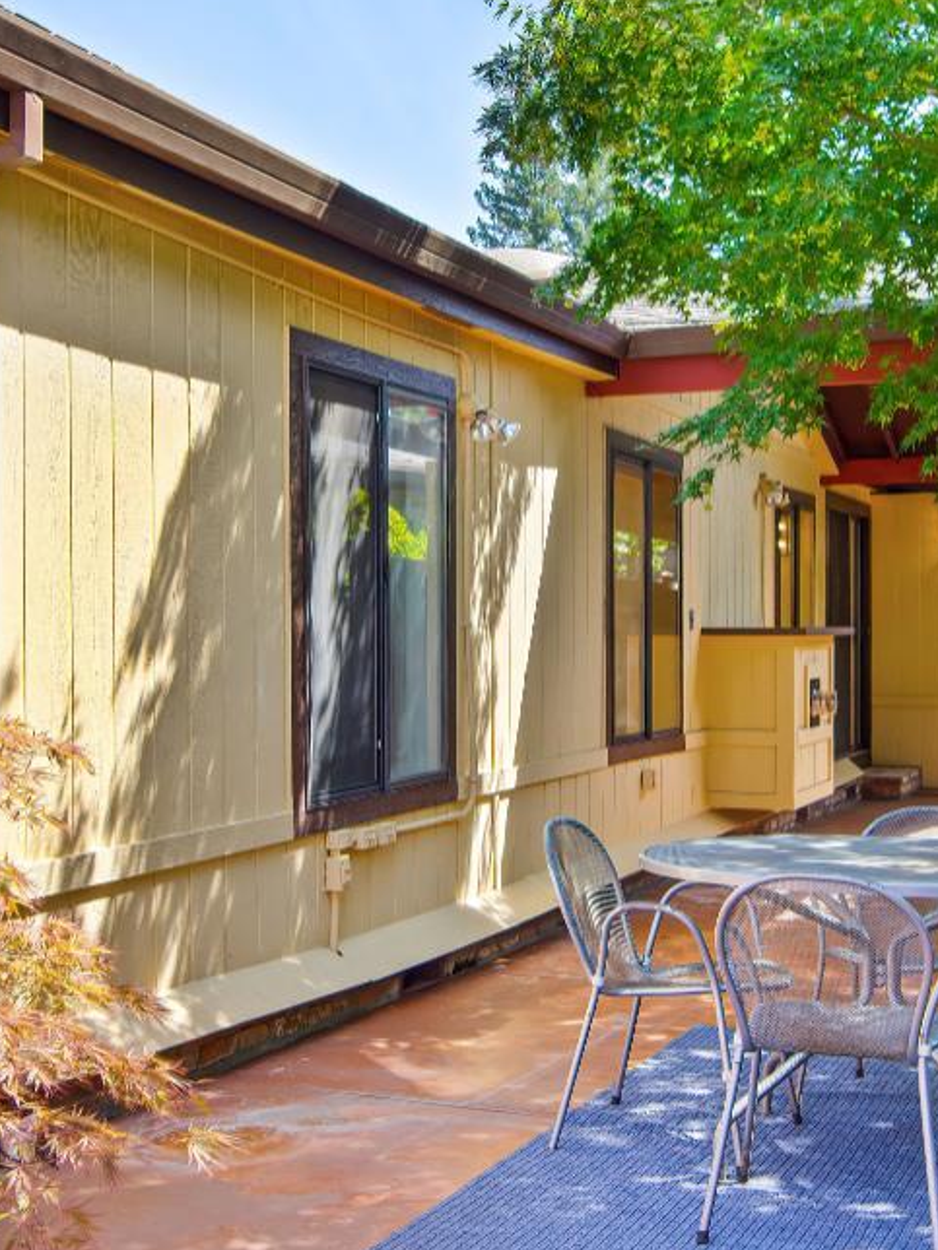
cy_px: 580
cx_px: 542
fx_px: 1698
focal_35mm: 47
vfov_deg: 40.4
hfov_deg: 30.8
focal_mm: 14
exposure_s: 1/125
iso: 100
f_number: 5.6
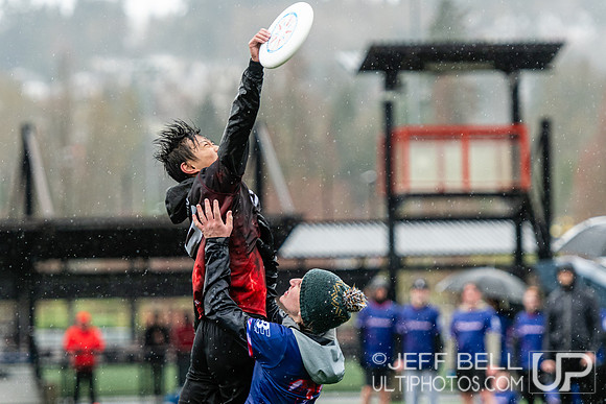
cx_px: 266
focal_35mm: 253
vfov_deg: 5.4
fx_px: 4255
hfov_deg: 8.1
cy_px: 218
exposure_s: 1/1000
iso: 1250
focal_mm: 150
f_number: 2.8
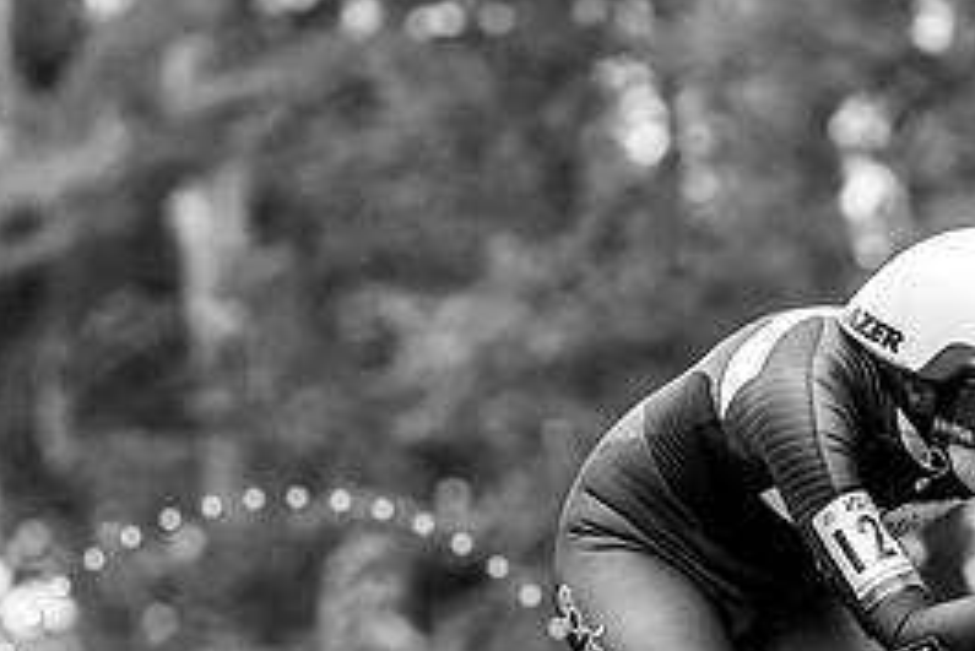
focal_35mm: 493
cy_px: 646
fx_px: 13359
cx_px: 962
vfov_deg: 2.8
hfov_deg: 4.2
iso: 2000
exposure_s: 1/1000
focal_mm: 180
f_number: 3.5
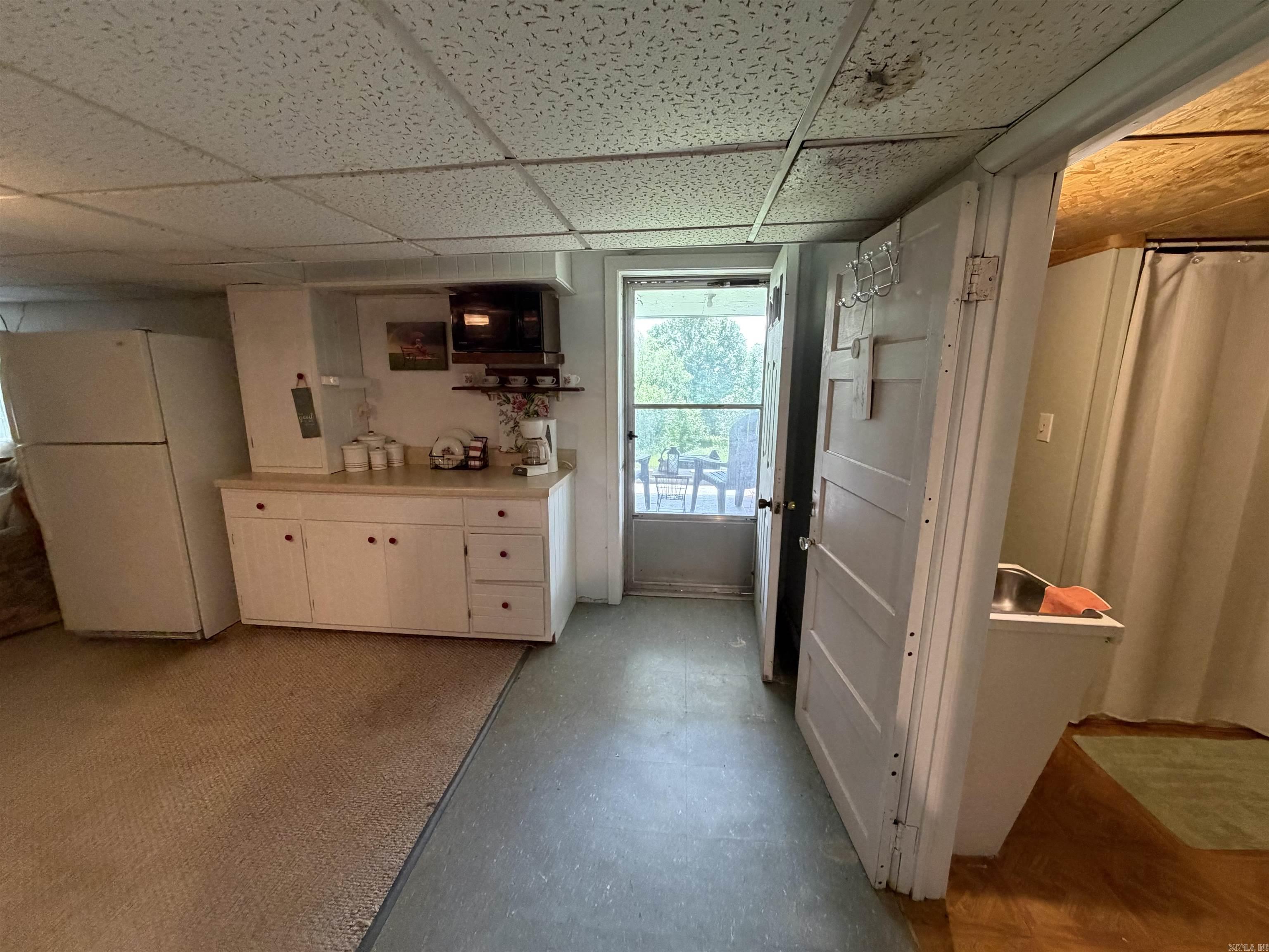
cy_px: 476
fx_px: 513
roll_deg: +0.1
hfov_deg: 102.1
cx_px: 634
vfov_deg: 85.7
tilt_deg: -9.5
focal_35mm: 14
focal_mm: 2.22
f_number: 2.2
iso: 500
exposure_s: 1/60
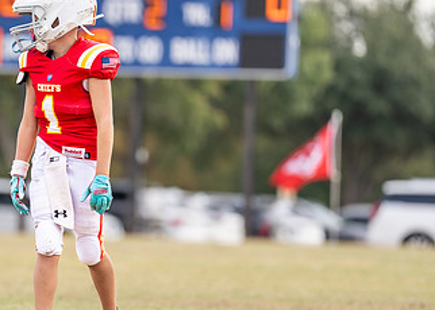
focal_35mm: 466
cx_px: 76
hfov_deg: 4.3
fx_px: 5757
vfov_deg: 3.1
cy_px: 185
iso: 160
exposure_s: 1/1250
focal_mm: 200
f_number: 2.8
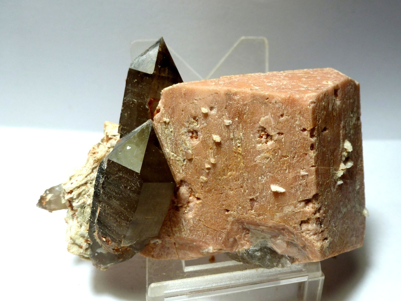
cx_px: 218
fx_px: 313
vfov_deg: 51.4
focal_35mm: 27
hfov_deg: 65.2
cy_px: 154
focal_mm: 4.3
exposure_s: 1/80
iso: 100
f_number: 3.3
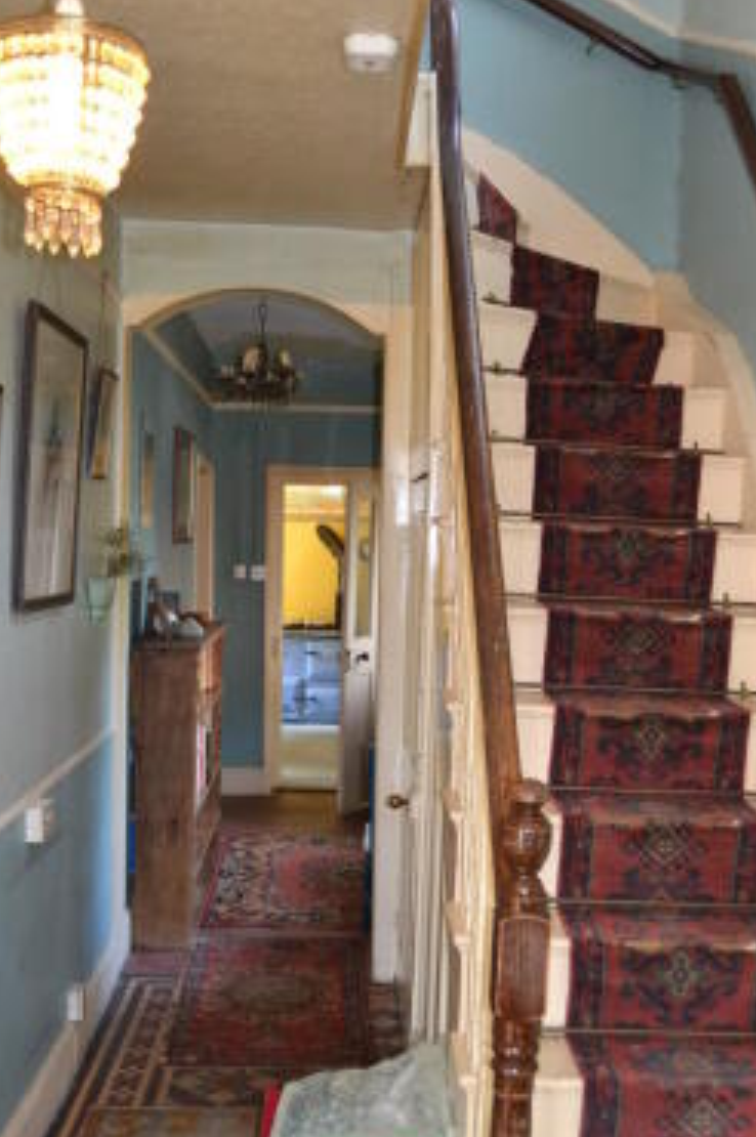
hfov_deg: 34.1
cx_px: 398
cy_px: 610
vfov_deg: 49.5
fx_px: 1231
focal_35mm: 39
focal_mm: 22
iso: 1800
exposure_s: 1/60
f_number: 4
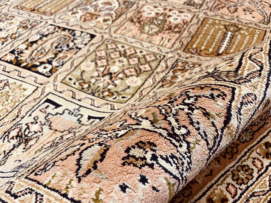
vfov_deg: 53.1
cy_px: 102
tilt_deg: -47.7
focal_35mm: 26
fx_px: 204
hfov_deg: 67.3
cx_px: 136
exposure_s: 1/50
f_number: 1.6
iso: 80
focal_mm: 4.2
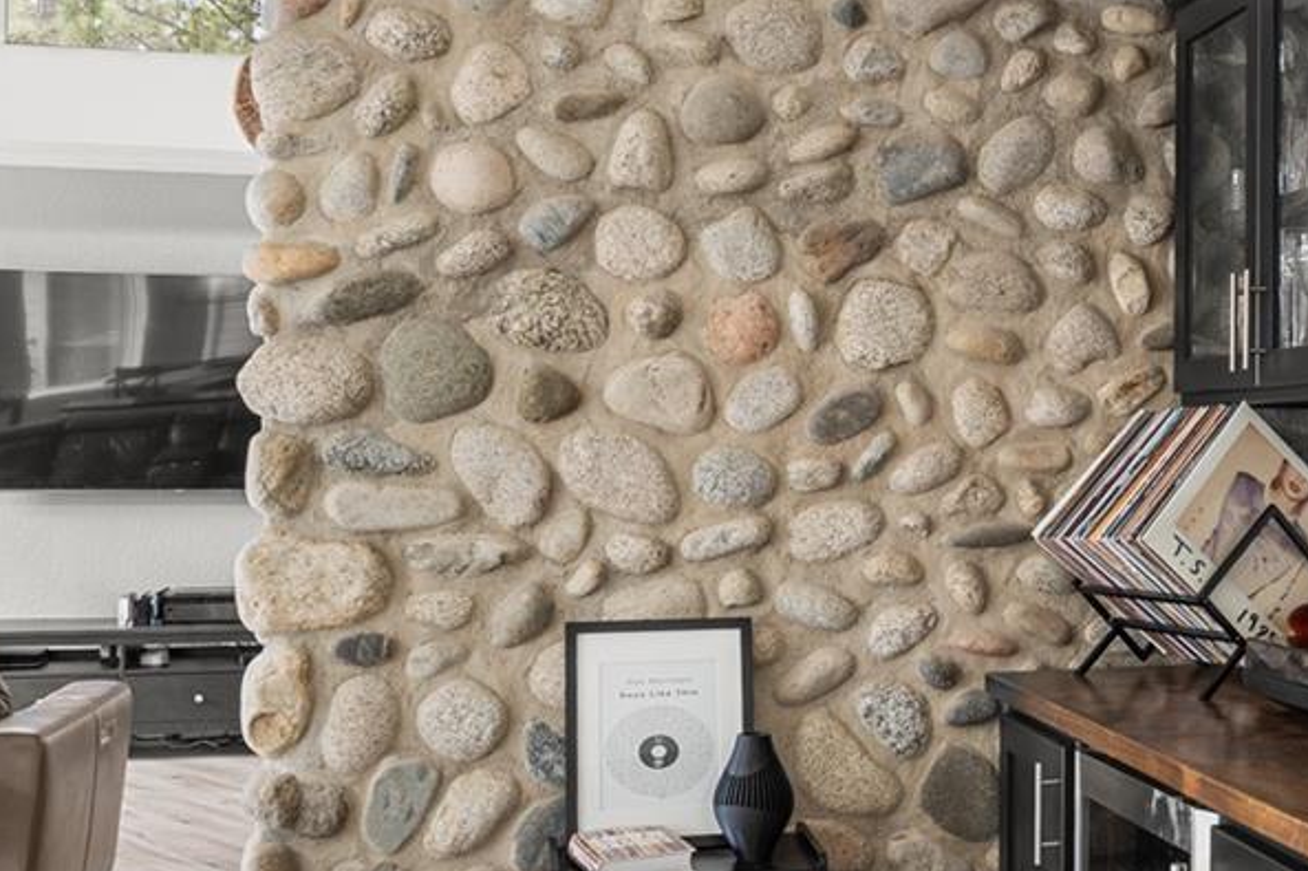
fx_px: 1961
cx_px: 1213
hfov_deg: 34.5
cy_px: 465
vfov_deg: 25.0
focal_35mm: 54
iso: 160
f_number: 8
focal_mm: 20
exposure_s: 1.3
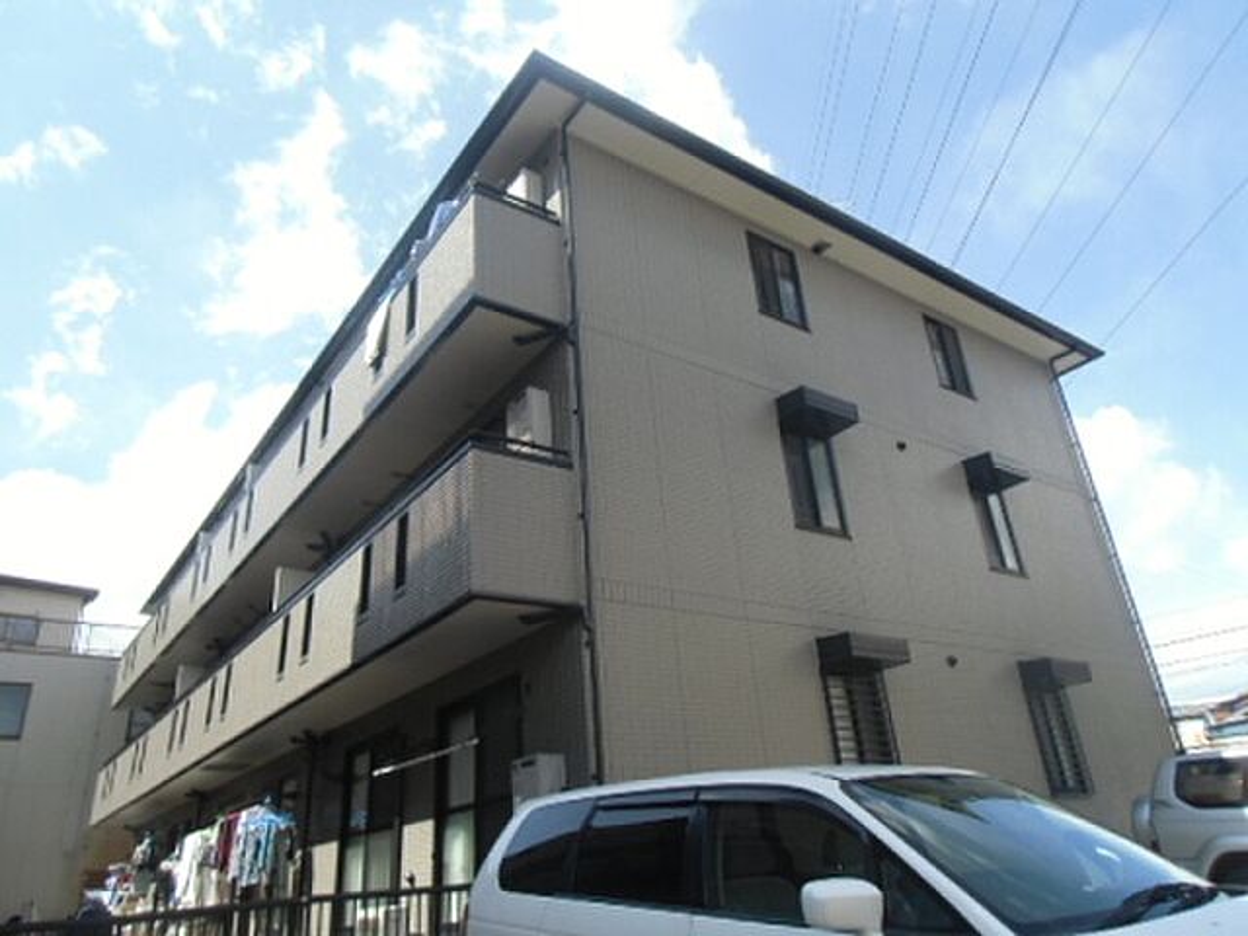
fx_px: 865
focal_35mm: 24
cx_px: 624
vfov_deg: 56.8
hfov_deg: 71.6
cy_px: 468
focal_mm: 4.24
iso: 64
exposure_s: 1/320
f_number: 3
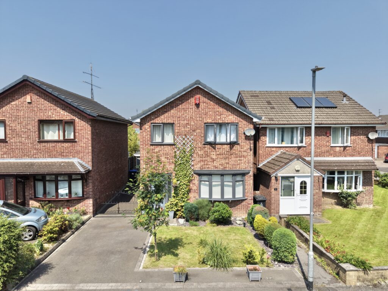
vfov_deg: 56.8
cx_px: 194
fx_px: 269
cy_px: 146
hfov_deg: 71.6
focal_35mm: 24
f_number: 1.8
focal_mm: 8.67
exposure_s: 1/4000
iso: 170
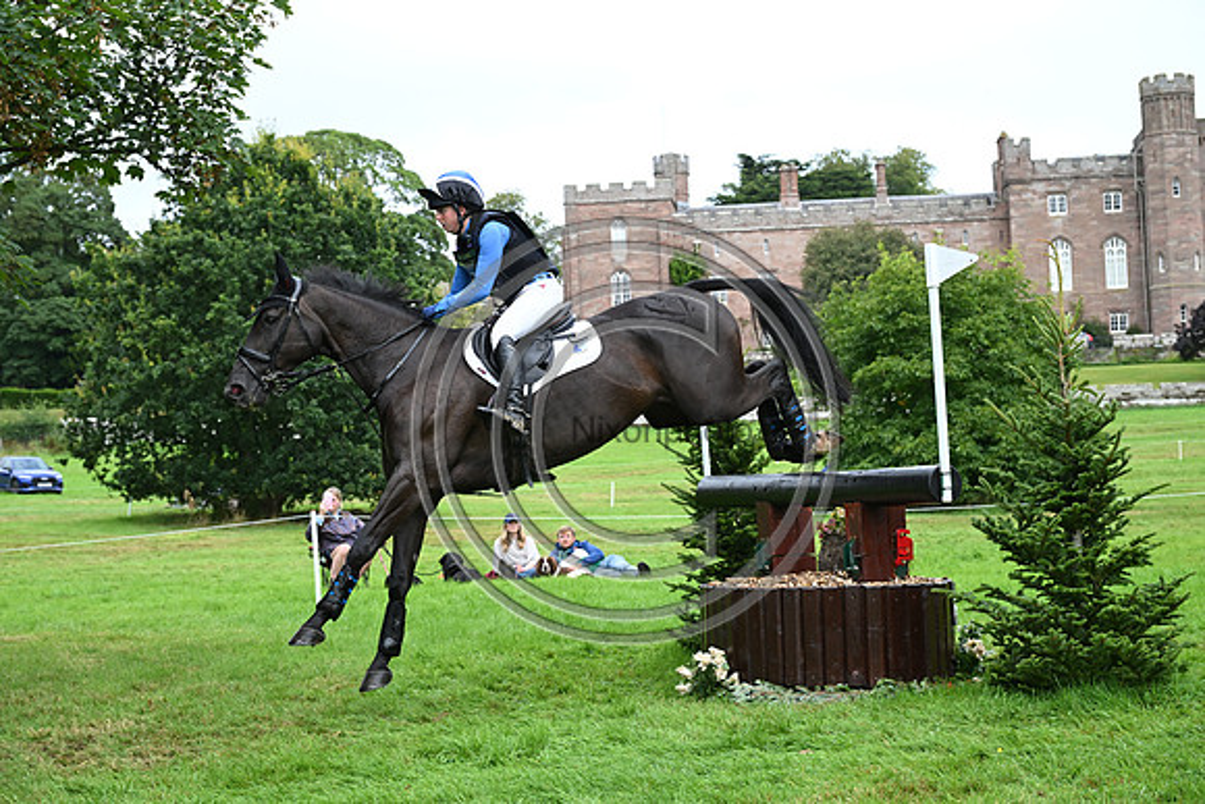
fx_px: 2109
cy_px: 402
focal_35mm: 63
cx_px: 602
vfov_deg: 21.6
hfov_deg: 31.9
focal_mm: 63
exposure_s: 1/1250
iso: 1100
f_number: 5.6
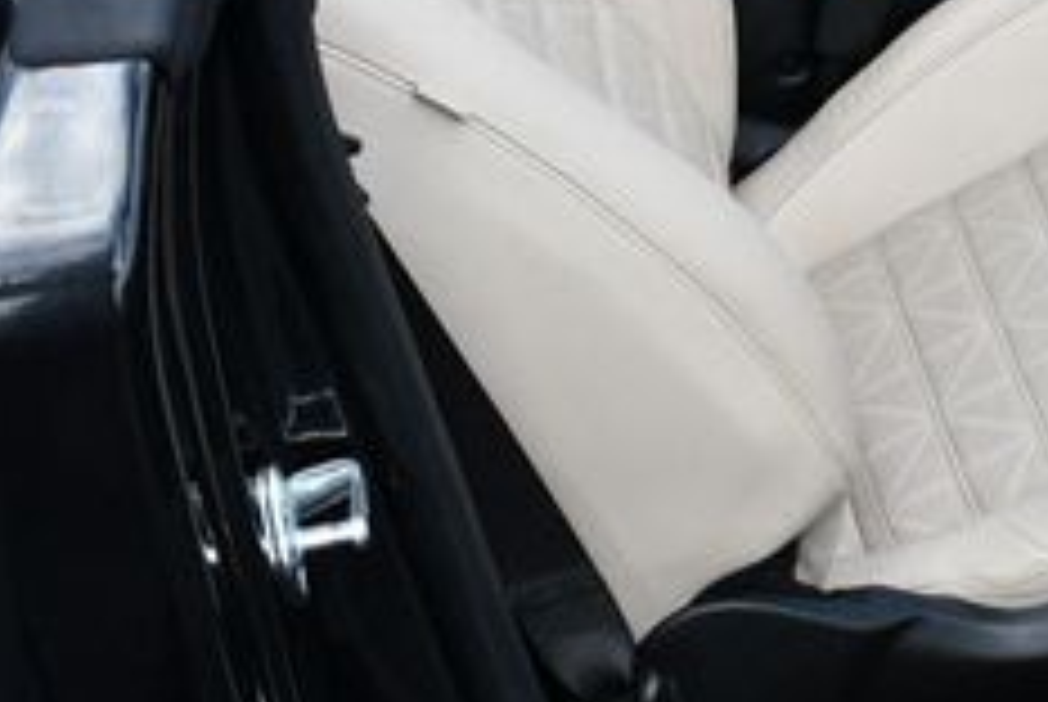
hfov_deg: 19.7
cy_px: -184
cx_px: 1138
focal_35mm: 99
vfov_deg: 13.4
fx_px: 2886
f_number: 6.3
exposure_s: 1/250
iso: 200
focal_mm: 18
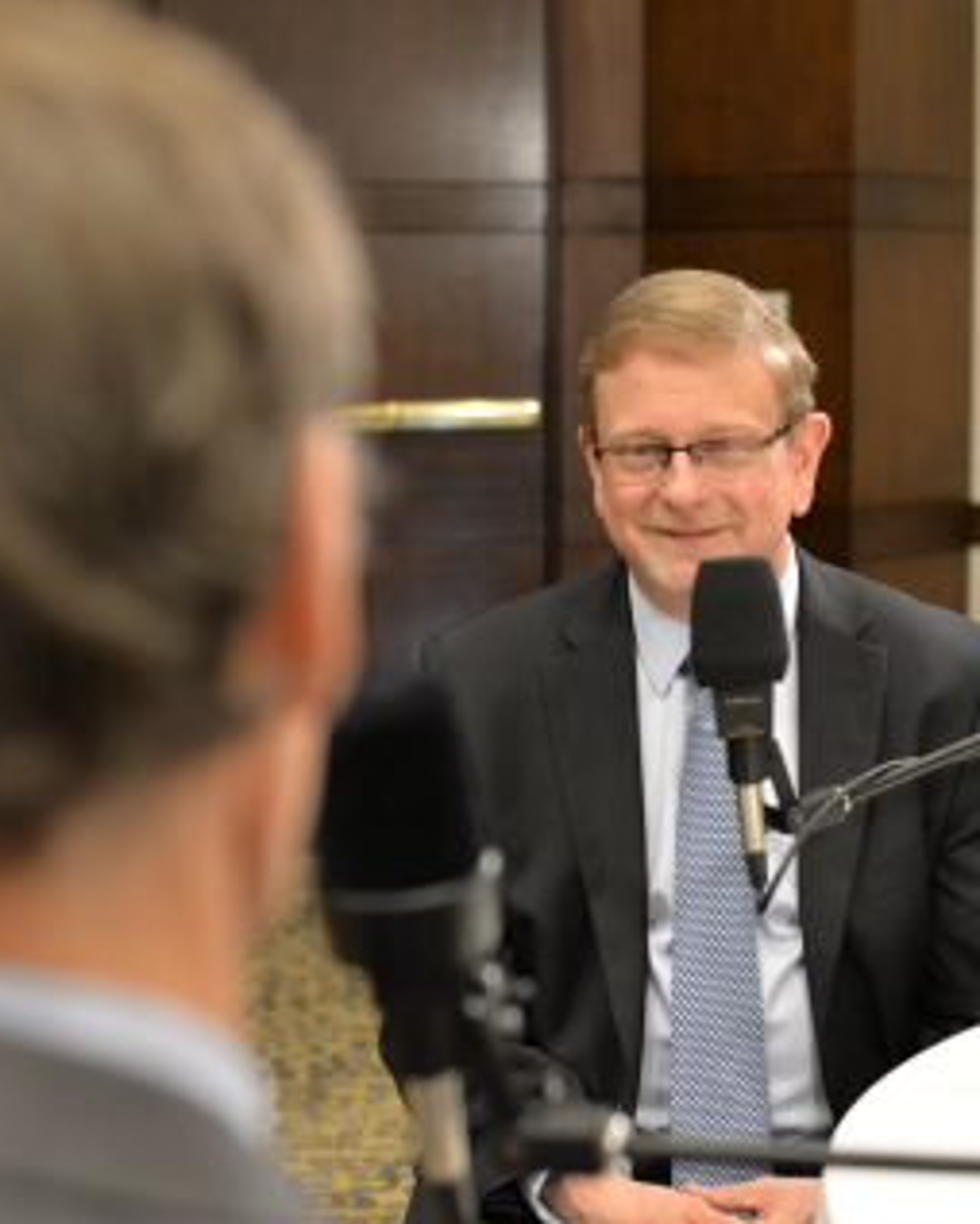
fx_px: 2572
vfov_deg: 26.8
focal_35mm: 71
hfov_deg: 21.6
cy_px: 610
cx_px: 579
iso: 800
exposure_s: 1/40
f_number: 3.2
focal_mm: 50
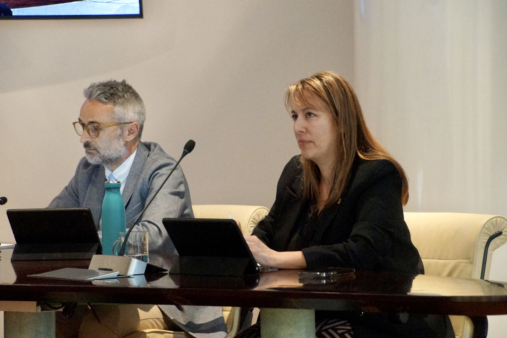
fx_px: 2211
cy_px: 169
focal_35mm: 157
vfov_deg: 8.7
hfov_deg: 13.1
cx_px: 254
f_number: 5.6
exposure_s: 1/80
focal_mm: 105
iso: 6400
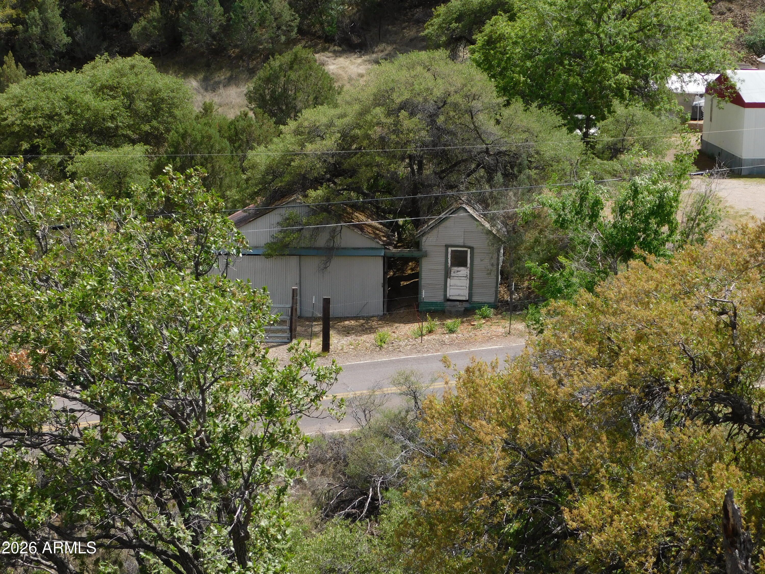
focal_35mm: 71
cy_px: 287
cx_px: 382
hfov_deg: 27.4
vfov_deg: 20.7
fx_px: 1569
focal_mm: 12.6
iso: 125
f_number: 4.3
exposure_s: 1/800
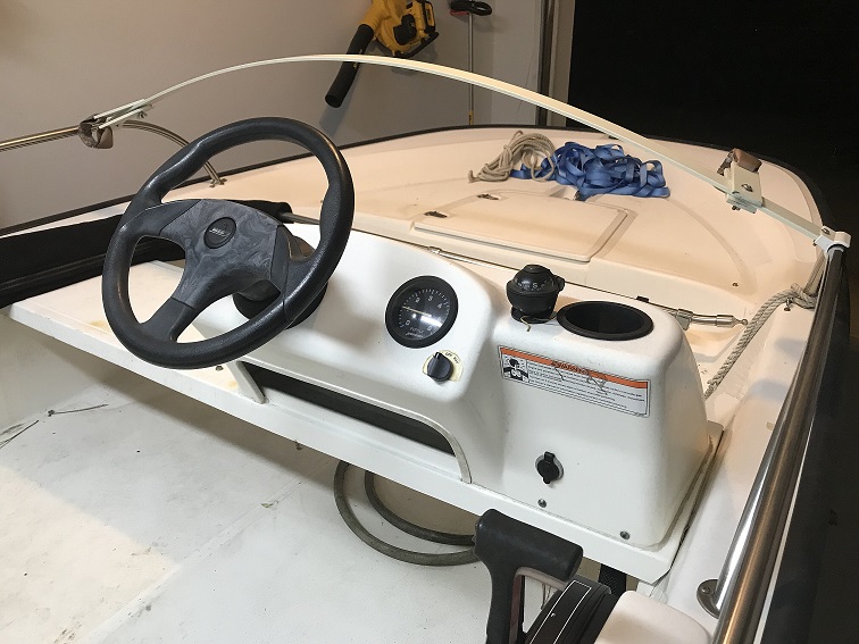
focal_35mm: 28
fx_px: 695
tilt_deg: -24.3
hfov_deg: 63.4
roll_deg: -0.1
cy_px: 322
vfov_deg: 49.7
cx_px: 430
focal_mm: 3.99
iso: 40
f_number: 1.8
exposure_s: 1/24
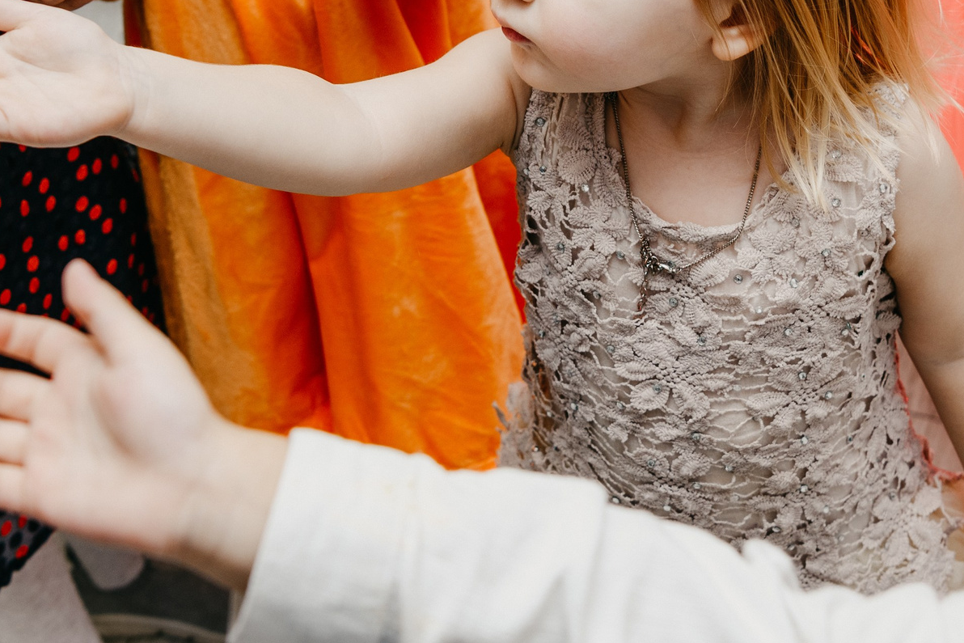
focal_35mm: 73
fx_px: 1955
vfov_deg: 18.3
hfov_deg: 27.7
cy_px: 48
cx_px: 501
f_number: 4.5
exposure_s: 1/160
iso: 250
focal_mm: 34
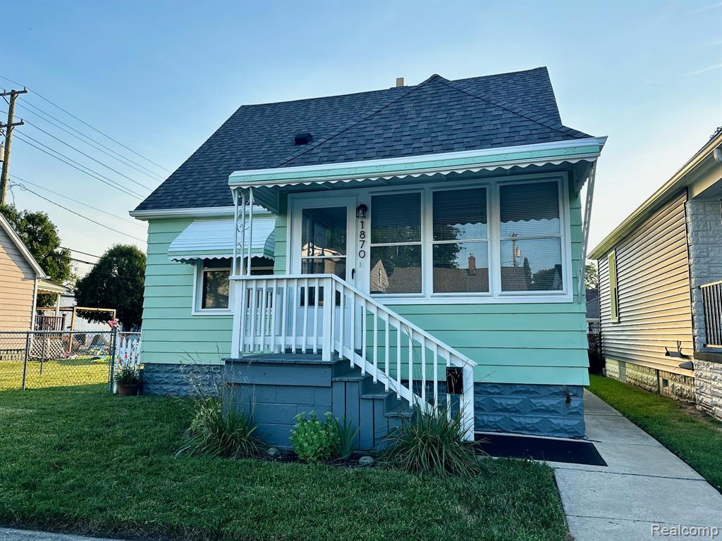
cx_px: 361
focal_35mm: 24
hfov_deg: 71.6
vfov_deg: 56.8
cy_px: 270
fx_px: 501
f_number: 1.78
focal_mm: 6.86
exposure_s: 1/1212
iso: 80
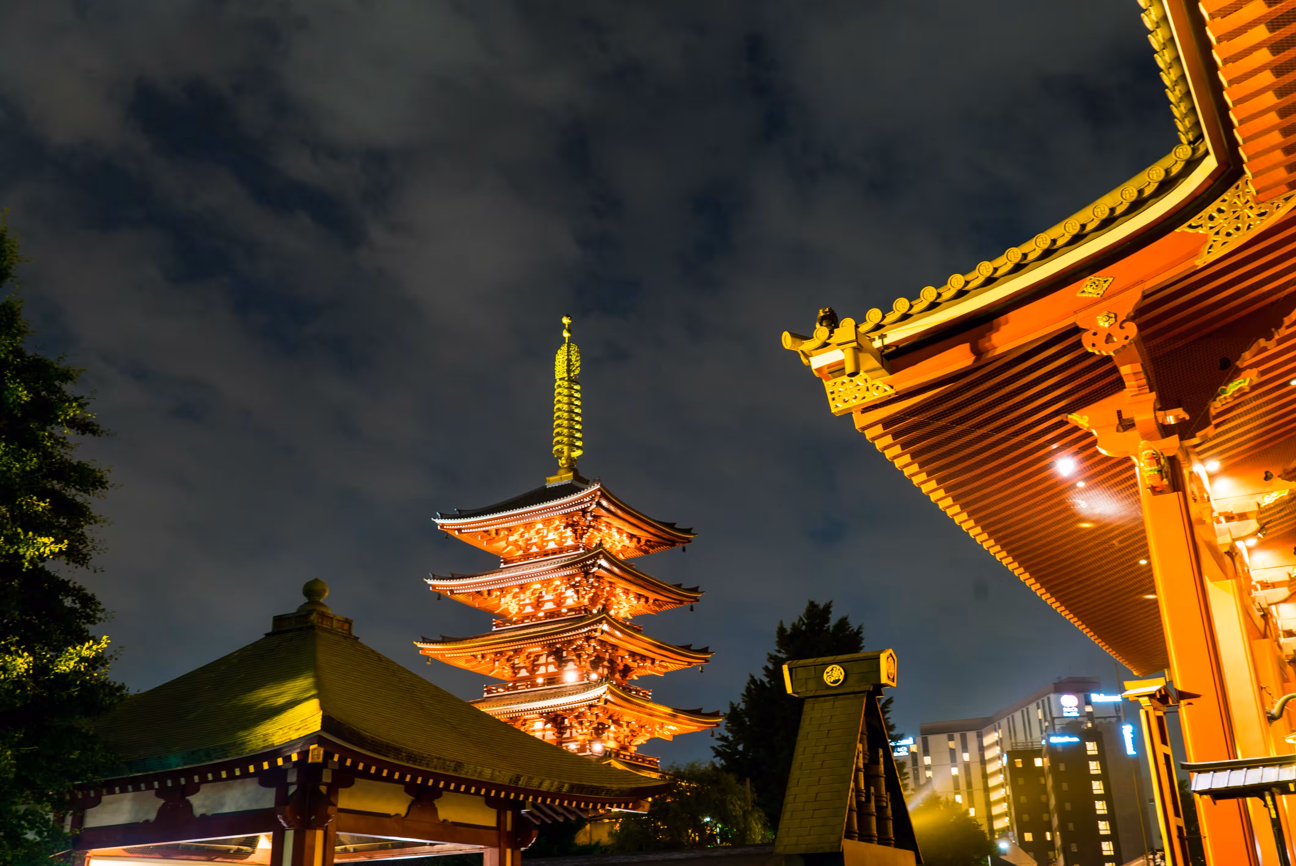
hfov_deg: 54.4
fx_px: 1261
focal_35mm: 35
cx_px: 648
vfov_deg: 37.9
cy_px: 433
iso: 1000
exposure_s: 1/1.25
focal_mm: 35
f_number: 7.1
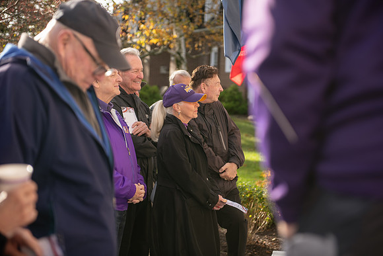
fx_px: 745
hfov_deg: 28.8
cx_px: 192
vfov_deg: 19.5
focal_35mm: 70
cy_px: 128
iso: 100
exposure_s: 1/320
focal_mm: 70
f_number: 3.2
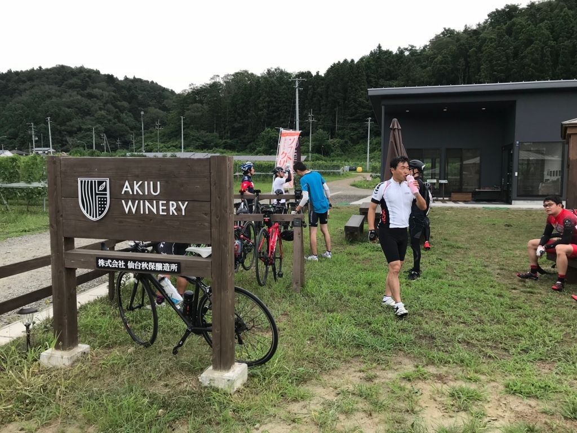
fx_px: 467
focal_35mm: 28
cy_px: 216
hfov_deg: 63.4
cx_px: 288
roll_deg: +0.2
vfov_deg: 49.7
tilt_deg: -4.9
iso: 20
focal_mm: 3.99
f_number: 1.8
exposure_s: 1/833
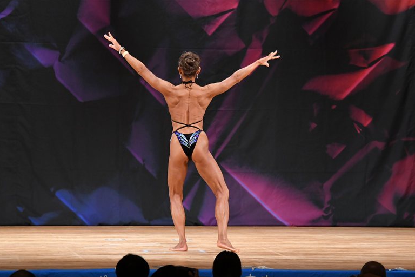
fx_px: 2617
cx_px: 207
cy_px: 139
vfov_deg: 6.1
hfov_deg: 9.1
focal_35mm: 227
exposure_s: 1/400
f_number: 5.6
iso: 3200
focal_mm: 150
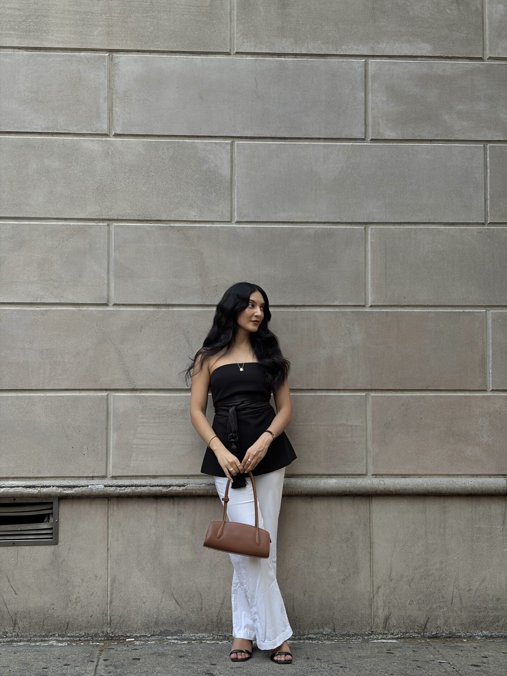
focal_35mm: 52
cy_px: 338
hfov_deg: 28.0
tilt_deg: +3.7
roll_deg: +0.5
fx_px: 1015
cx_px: 254
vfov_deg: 36.8
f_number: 1.6
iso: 64
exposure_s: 1/60
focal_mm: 5.96
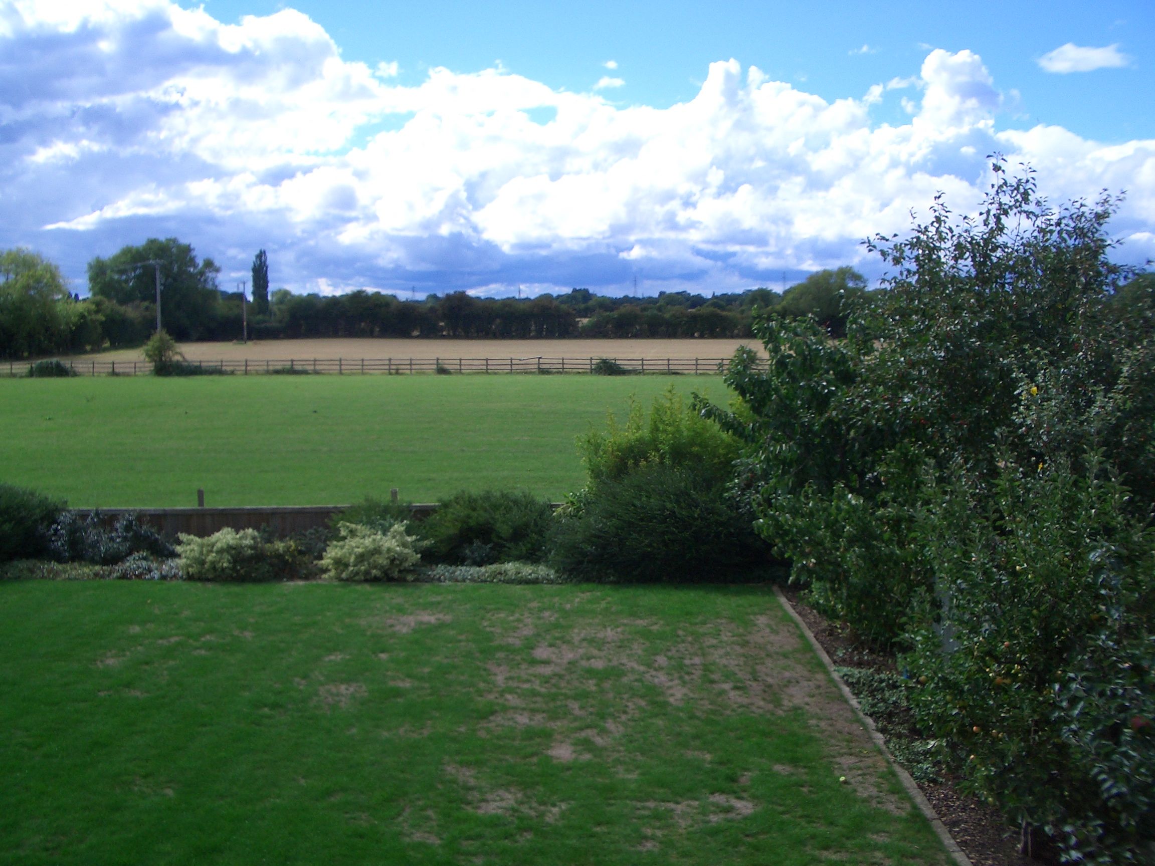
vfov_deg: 40.7
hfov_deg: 52.6
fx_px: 1168
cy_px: 433
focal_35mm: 35
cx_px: 578
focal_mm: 5.8
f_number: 4.3
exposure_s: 1/400
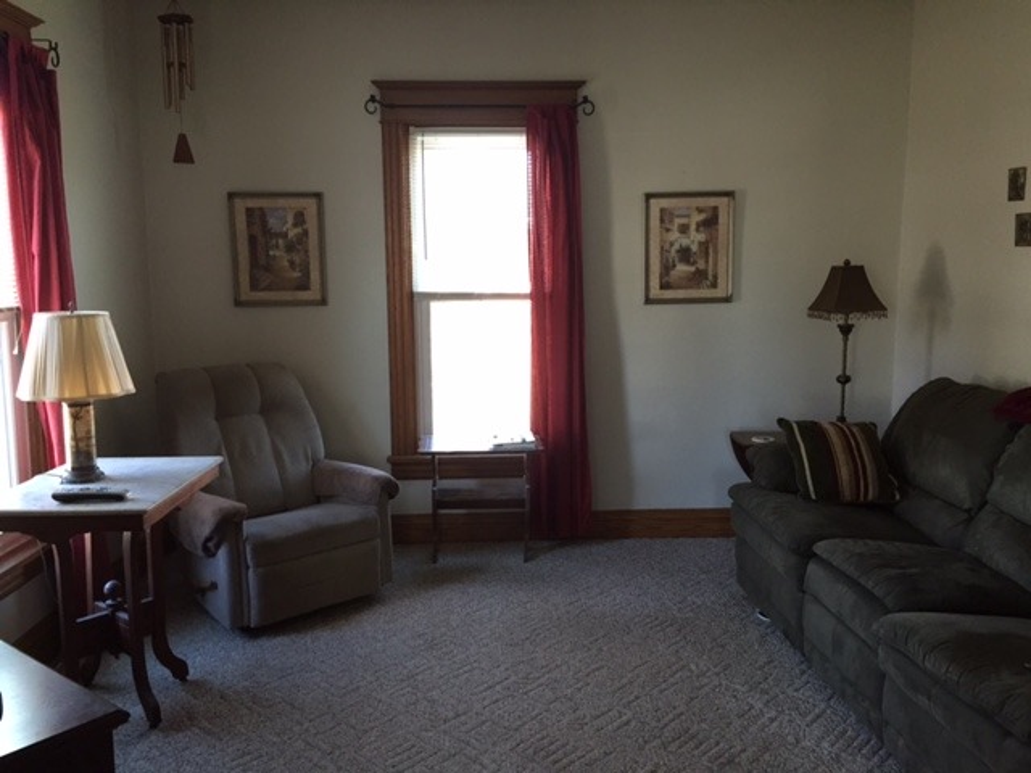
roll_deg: +0.8
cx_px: 516
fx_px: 864
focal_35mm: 29
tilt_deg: -7.8
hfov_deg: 61.7
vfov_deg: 48.2
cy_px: 386
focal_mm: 4.15
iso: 125
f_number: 2.2
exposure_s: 1/30
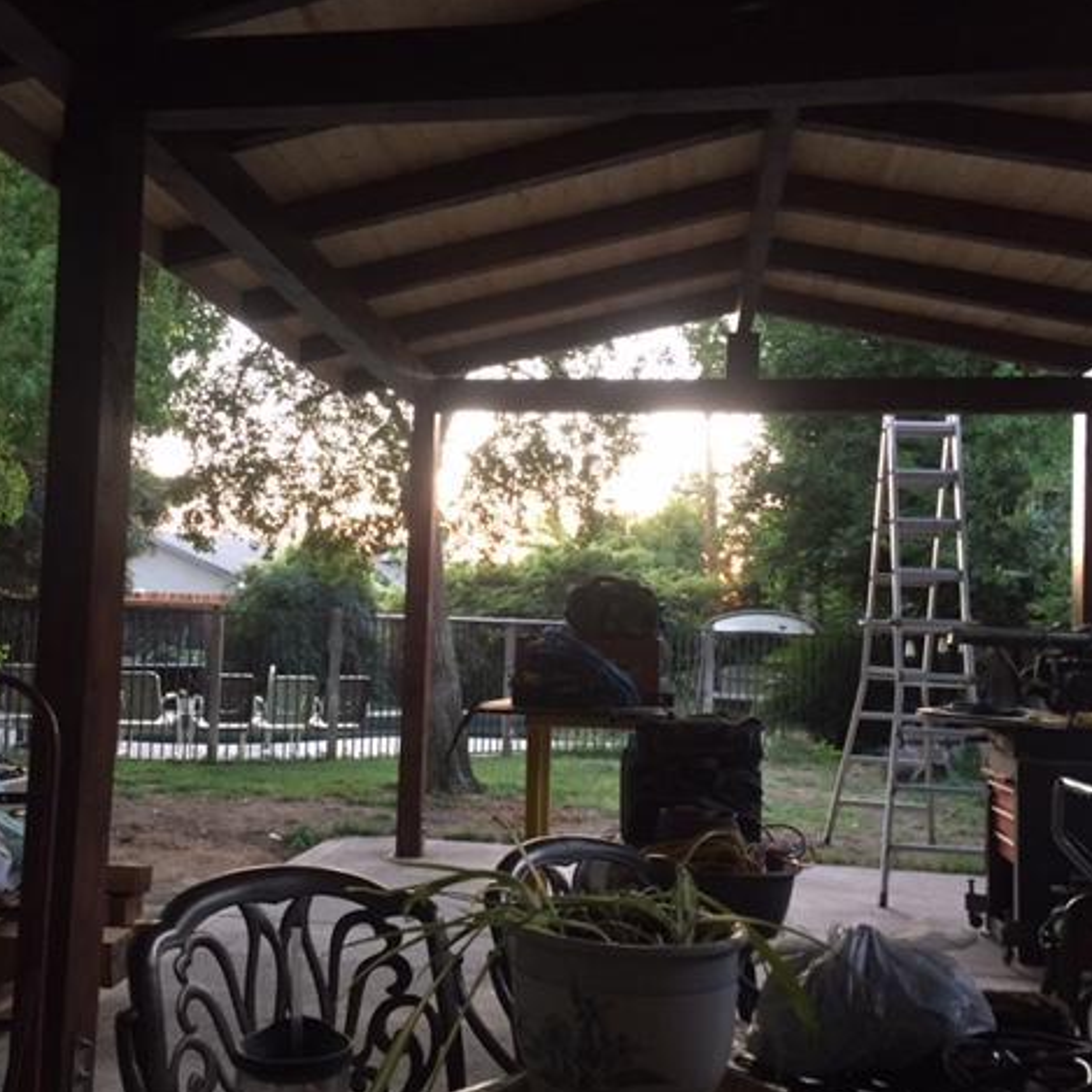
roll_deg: -2.8
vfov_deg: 47.2
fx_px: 1249
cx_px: 470
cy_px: 547
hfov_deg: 47.1
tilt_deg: +4.1
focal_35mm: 35
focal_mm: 4.15
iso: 160
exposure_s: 1/30
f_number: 2.2
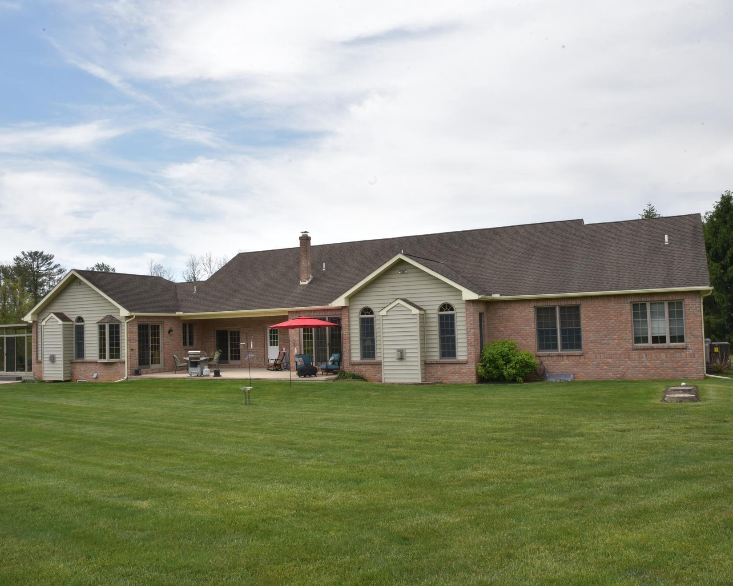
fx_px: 607
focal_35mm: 28
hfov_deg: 62.2
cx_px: 353
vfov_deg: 51.5
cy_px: 297
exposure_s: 1/200
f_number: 22
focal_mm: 24
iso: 800
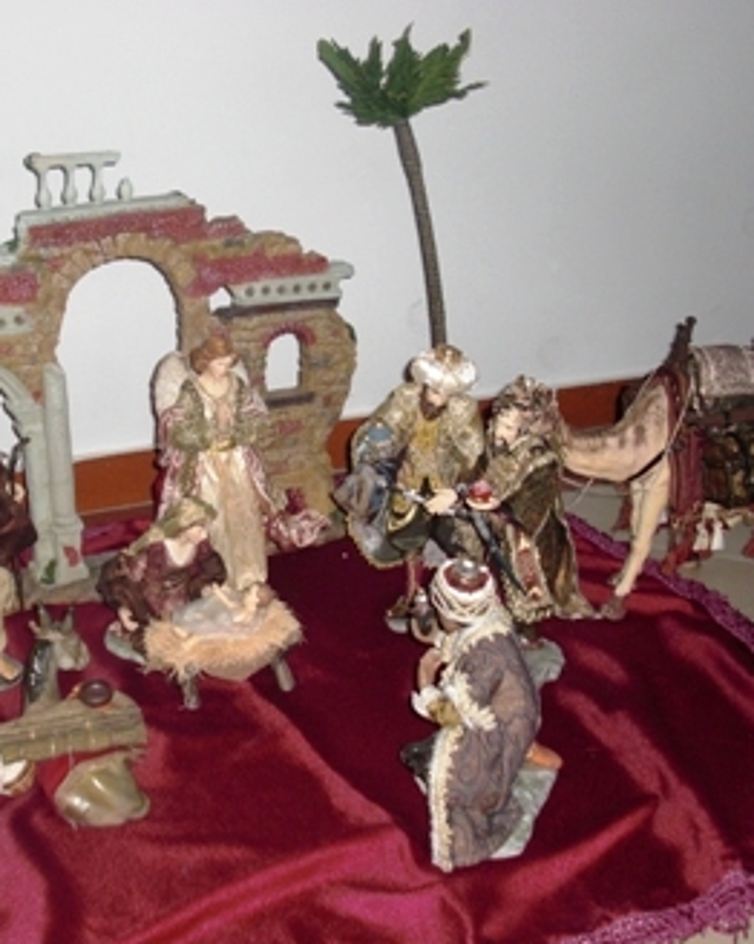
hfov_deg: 31.2
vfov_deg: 38.8
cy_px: 466
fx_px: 1340
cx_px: 247
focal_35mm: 48
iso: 200
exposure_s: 1/60
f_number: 2.8
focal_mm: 6.3
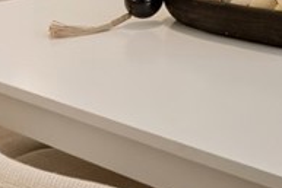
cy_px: -158
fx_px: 666
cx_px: 431
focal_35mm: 85
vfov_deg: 14.1
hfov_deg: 20.3
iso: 320
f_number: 9
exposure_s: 1/6
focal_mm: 16
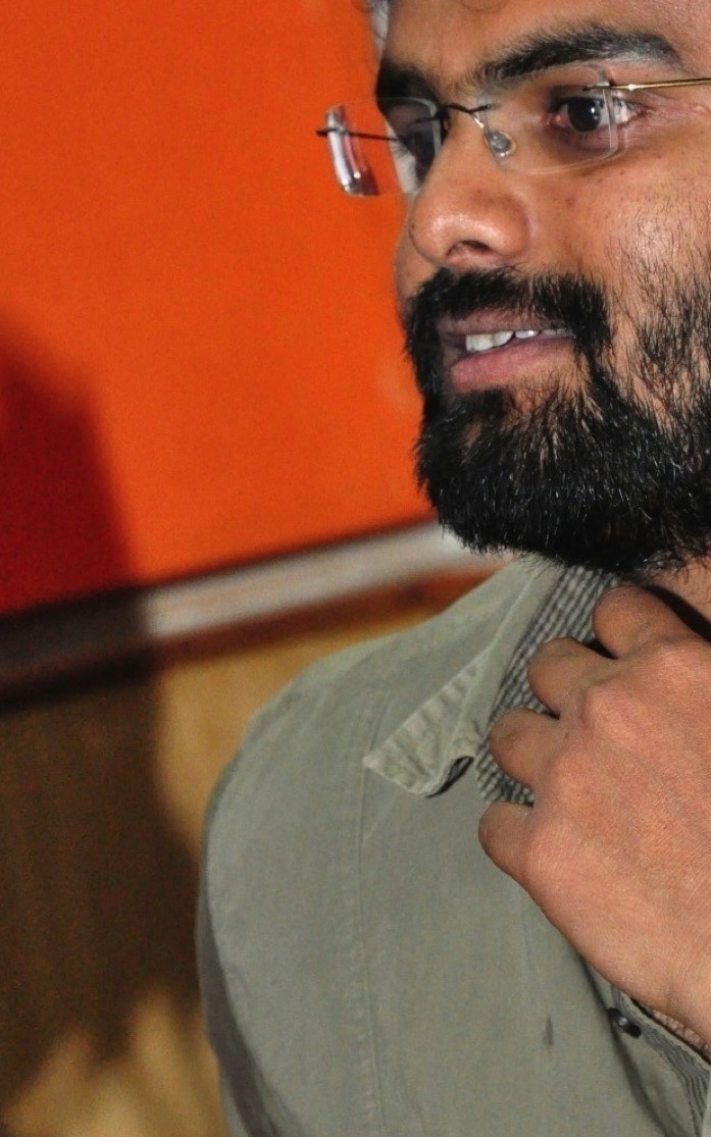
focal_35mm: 260
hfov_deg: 5.1
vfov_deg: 8.1
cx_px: 571
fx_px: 8054
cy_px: 623
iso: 3200
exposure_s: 1/125
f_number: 5.6
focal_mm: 105
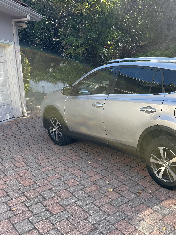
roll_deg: -0.3
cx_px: 153
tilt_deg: -13.1
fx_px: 224
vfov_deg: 55.3
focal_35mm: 33
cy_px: 121
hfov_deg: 40.2
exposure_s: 1/898
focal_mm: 6.76
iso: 80
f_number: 1.78
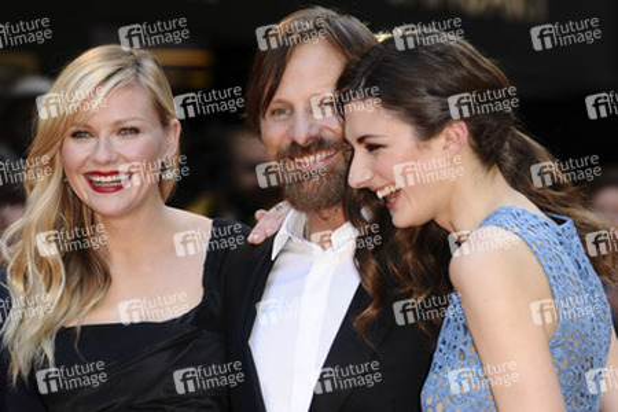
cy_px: 206
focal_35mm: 202
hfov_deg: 10.2
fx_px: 3476
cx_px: 309
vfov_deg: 6.8
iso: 320
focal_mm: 135
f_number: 4.5
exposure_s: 1/160
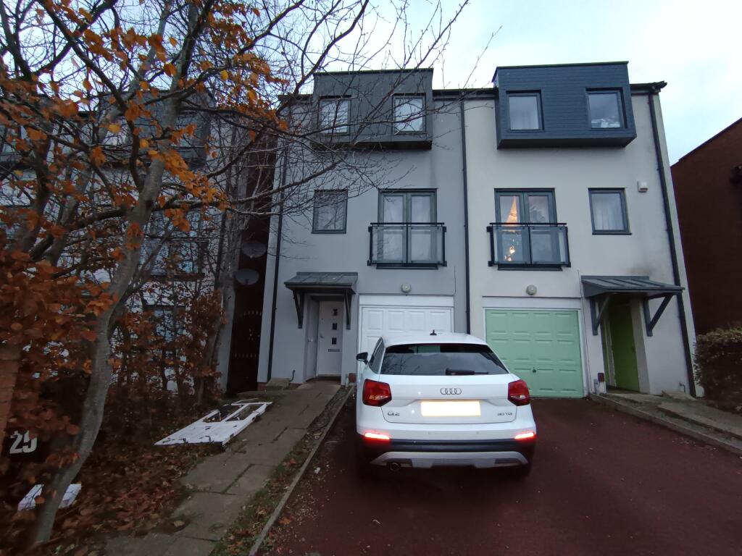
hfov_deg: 94.5
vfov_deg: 78.1
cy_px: 278
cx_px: 371
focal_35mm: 16
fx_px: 343
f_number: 2.2
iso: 634
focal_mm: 1.65
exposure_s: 1/16.7
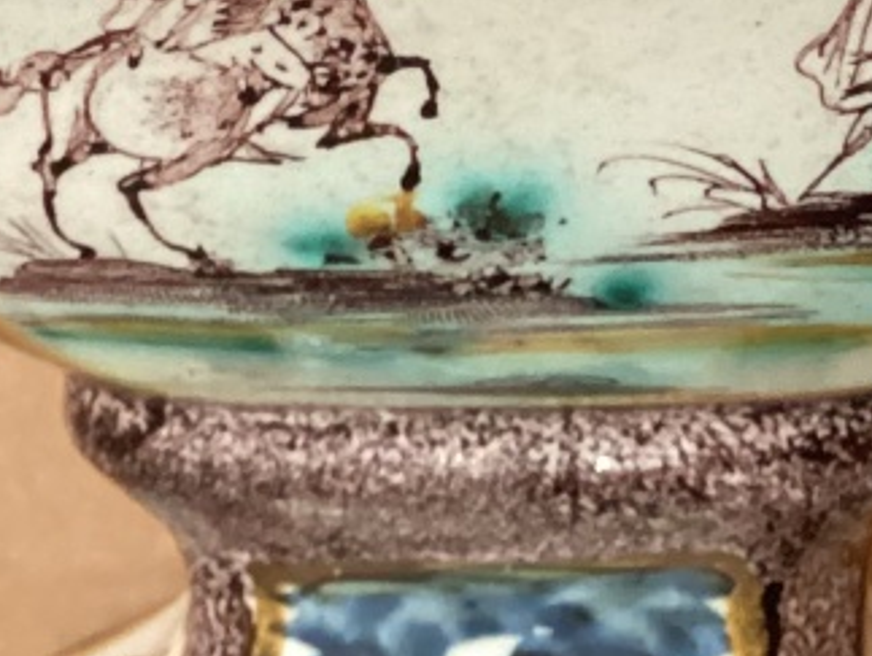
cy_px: -532
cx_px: 497
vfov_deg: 11.9
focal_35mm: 115
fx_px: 2900
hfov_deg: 17.1
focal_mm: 3.3
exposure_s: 1/25
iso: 500
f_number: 2.4
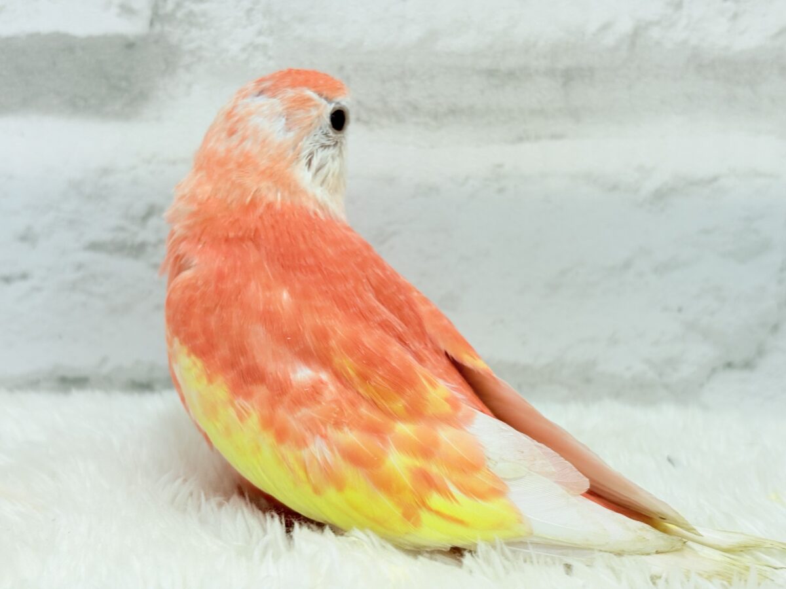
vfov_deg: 28.0
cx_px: 393
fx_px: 1181
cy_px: 294
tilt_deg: -12.0
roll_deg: -0.8
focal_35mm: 52
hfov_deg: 36.8
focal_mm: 5.96
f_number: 1.6
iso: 32
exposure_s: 1/50
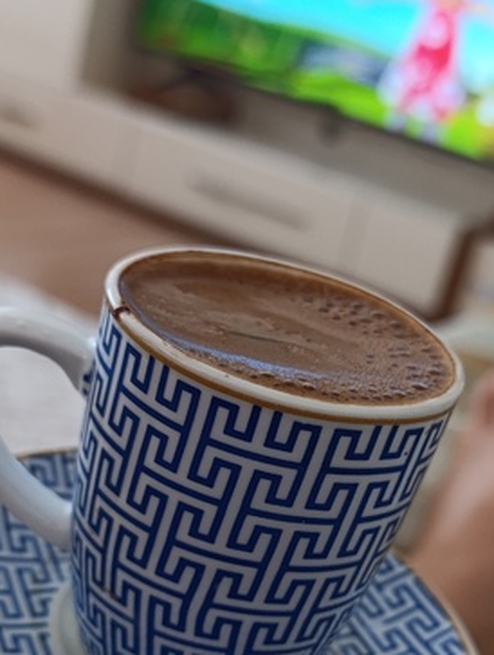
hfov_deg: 25.3
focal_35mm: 58
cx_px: 256
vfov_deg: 32.8
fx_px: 1099
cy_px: 446
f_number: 1.6
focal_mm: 6.14
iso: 1250
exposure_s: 1/100
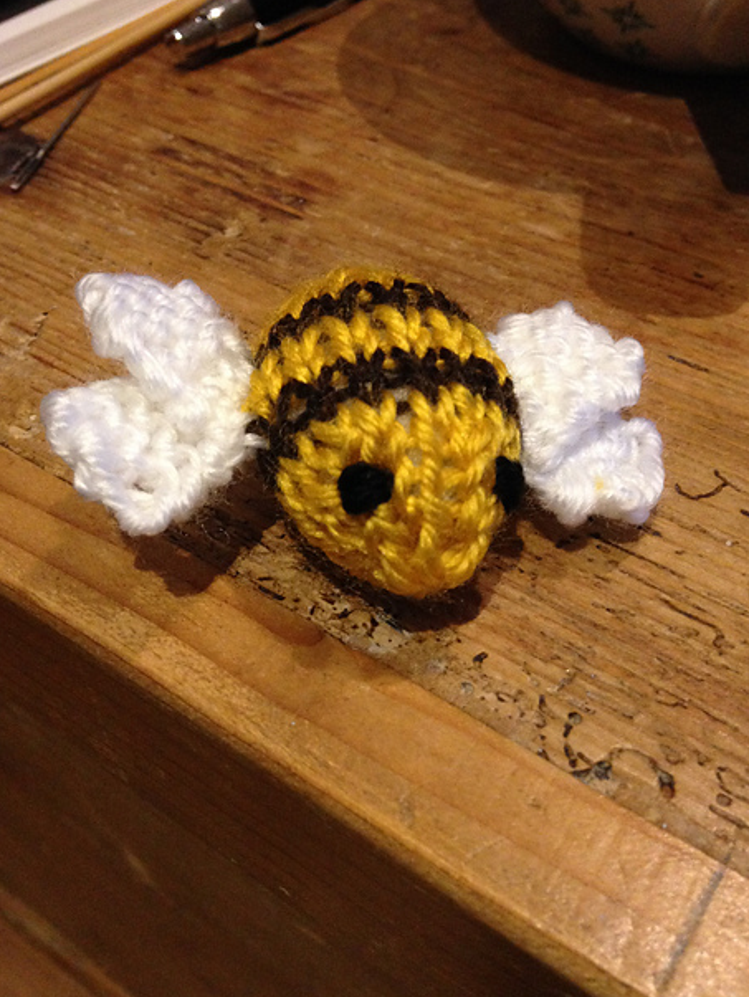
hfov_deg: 40.7
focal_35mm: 35
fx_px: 1009
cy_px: 481
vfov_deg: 52.6
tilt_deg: -44.9
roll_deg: +1.0
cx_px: 392
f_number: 2.4
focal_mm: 4.12
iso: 400
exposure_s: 1/17
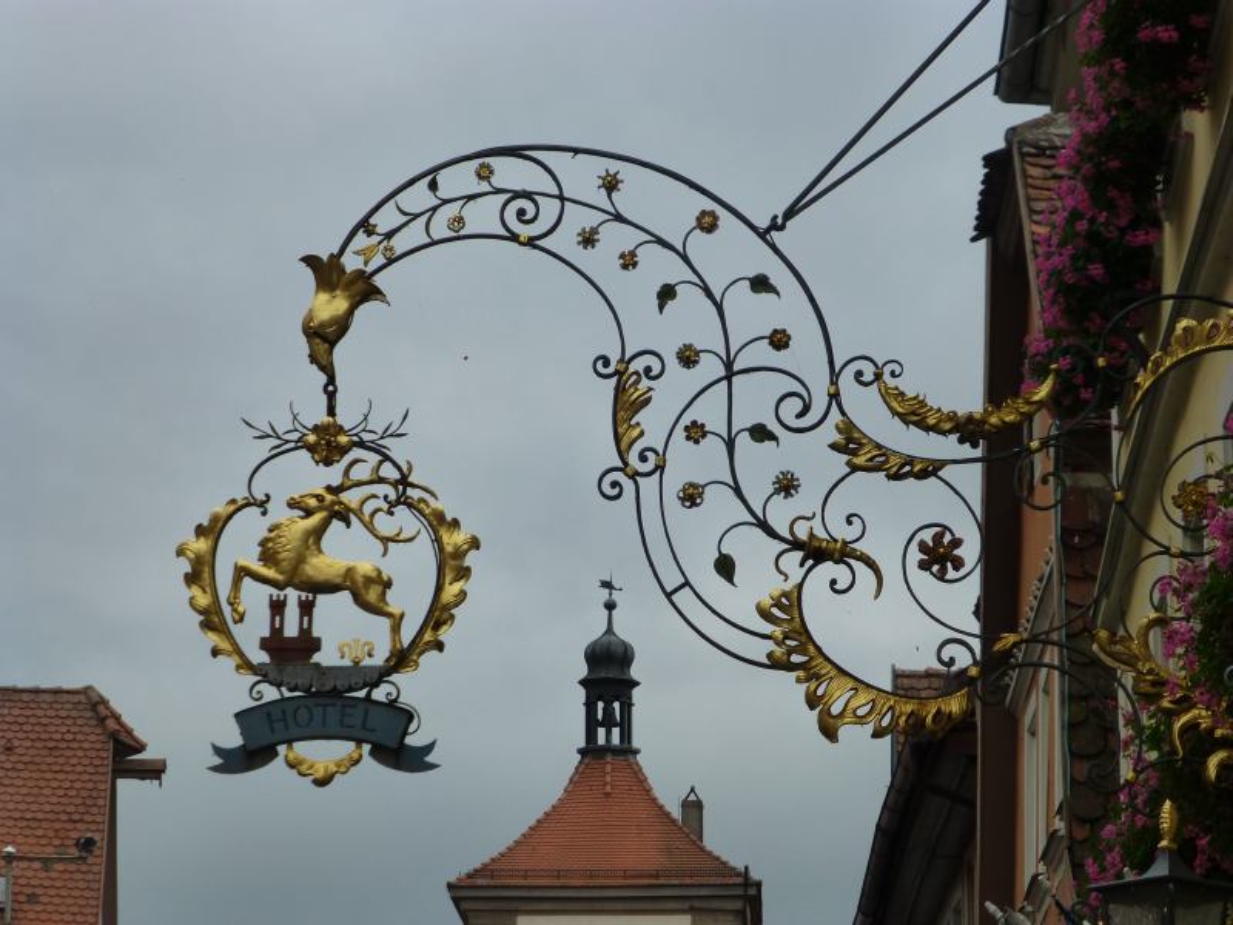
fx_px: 4595
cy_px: 462
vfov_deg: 11.5
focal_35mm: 129
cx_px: 616
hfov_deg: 15.3
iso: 160
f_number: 5.4
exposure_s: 1/320
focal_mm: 23.1
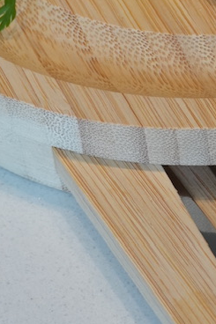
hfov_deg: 6.7
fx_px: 1835
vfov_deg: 9.9
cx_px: 297
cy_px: -73
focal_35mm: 204
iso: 800
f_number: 8
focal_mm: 39
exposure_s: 1/125
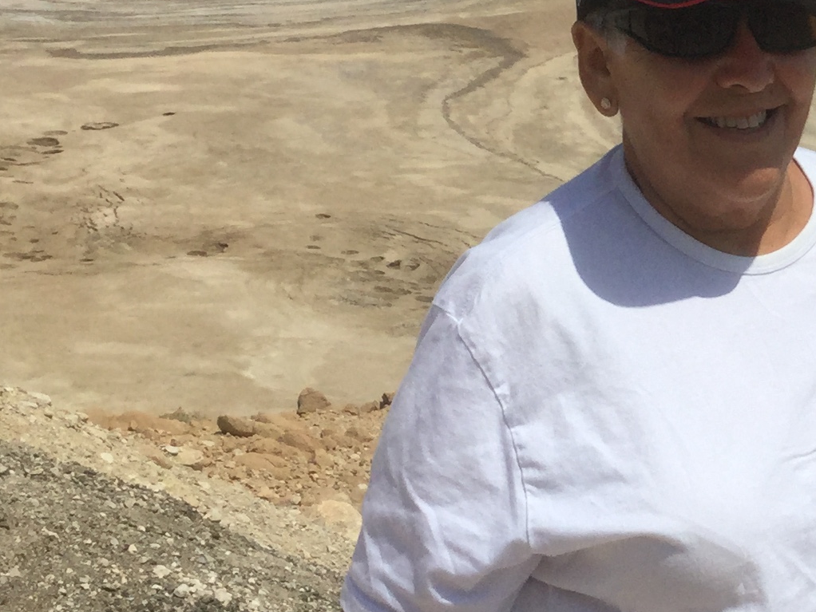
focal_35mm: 99
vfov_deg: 14.9
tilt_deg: -16.6
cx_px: 830
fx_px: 2334
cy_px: 231
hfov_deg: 19.2
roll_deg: -1.0
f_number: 2.4
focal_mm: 3.3
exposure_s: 1/3891
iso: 25
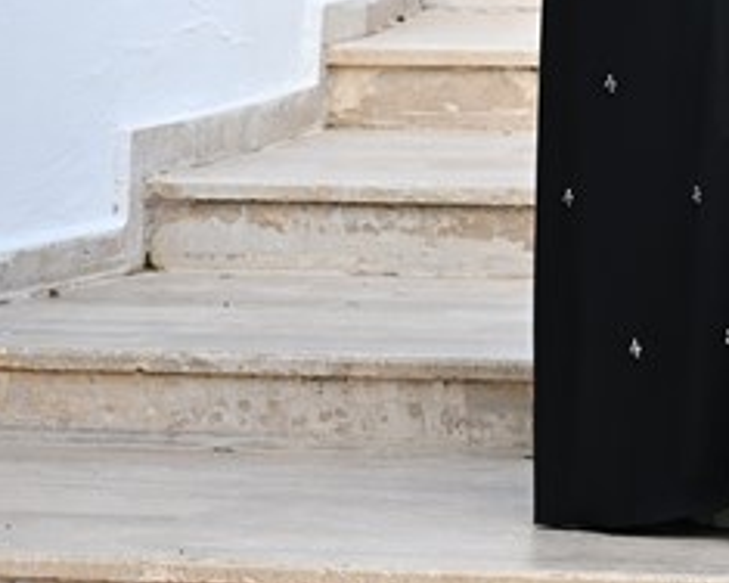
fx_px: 8937
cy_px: -136
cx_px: 561
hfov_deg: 4.7
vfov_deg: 3.7
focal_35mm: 414
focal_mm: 115
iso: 360
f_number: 8
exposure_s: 1/250
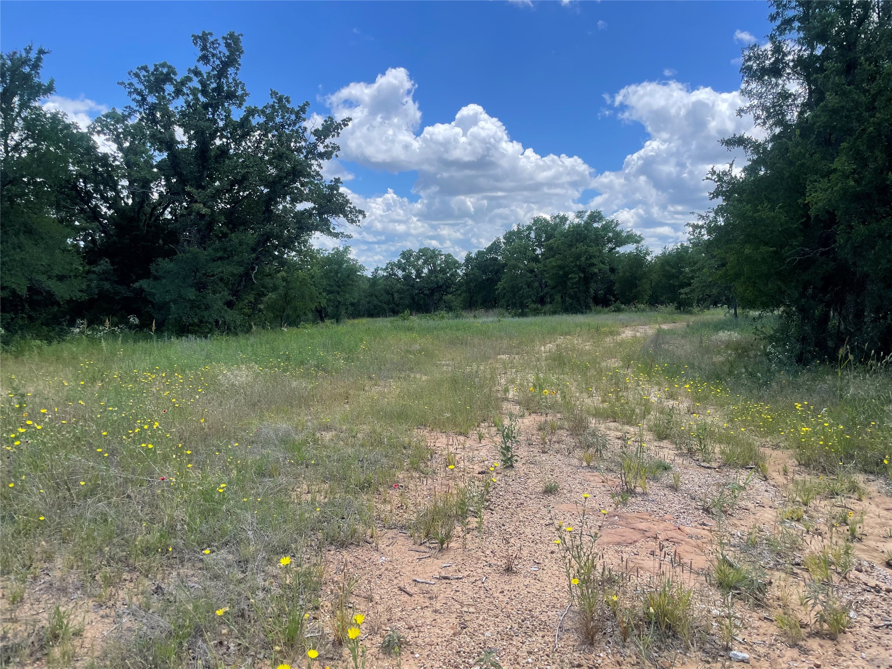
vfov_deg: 53.1
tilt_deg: -4.3
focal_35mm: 26
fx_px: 670
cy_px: 334
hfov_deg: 67.3
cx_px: 446
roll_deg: -0.8
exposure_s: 1/2681
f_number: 1.6
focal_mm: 4.2
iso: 32
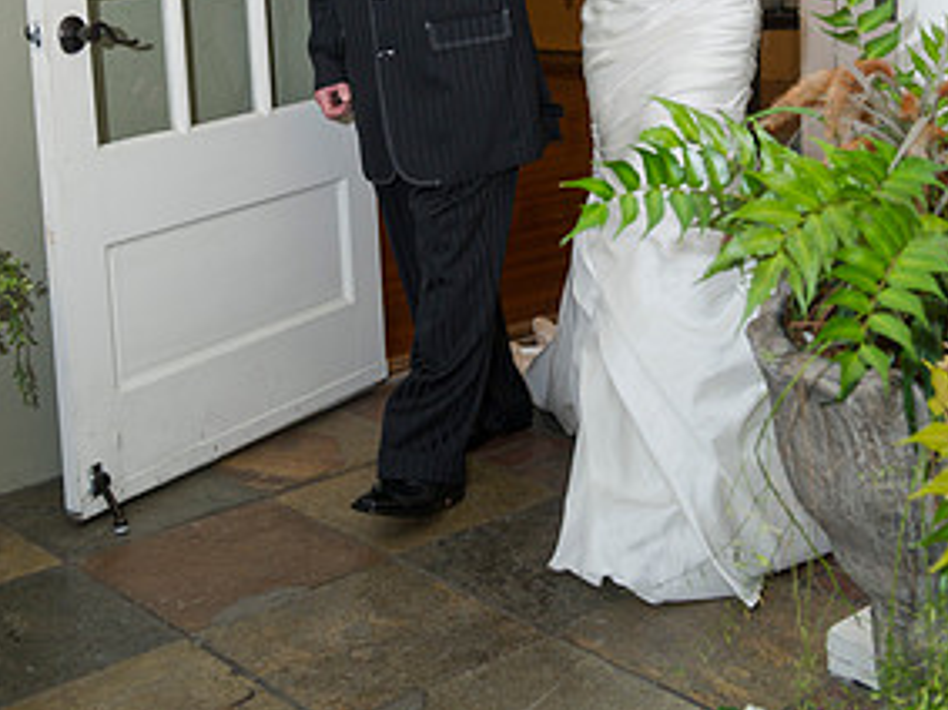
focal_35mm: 58
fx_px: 1588
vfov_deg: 24.6
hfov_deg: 33.2
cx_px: 497
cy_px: 94
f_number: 5
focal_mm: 38
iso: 800
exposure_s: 1/100
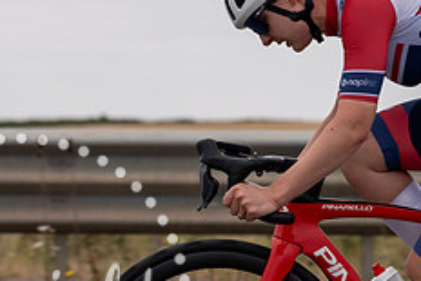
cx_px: 404
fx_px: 3206
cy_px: 147
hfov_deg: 7.5
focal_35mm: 274
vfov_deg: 5.0
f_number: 3.5
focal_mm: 70
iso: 100
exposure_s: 1/800
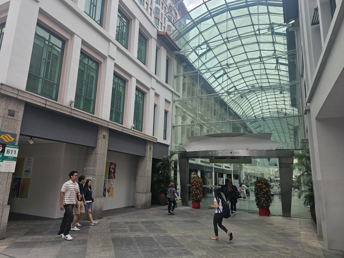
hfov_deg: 73.9
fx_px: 229
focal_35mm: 23
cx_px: 172
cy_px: 129
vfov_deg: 58.9
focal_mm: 6.3
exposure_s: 1/364
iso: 10
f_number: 1.7
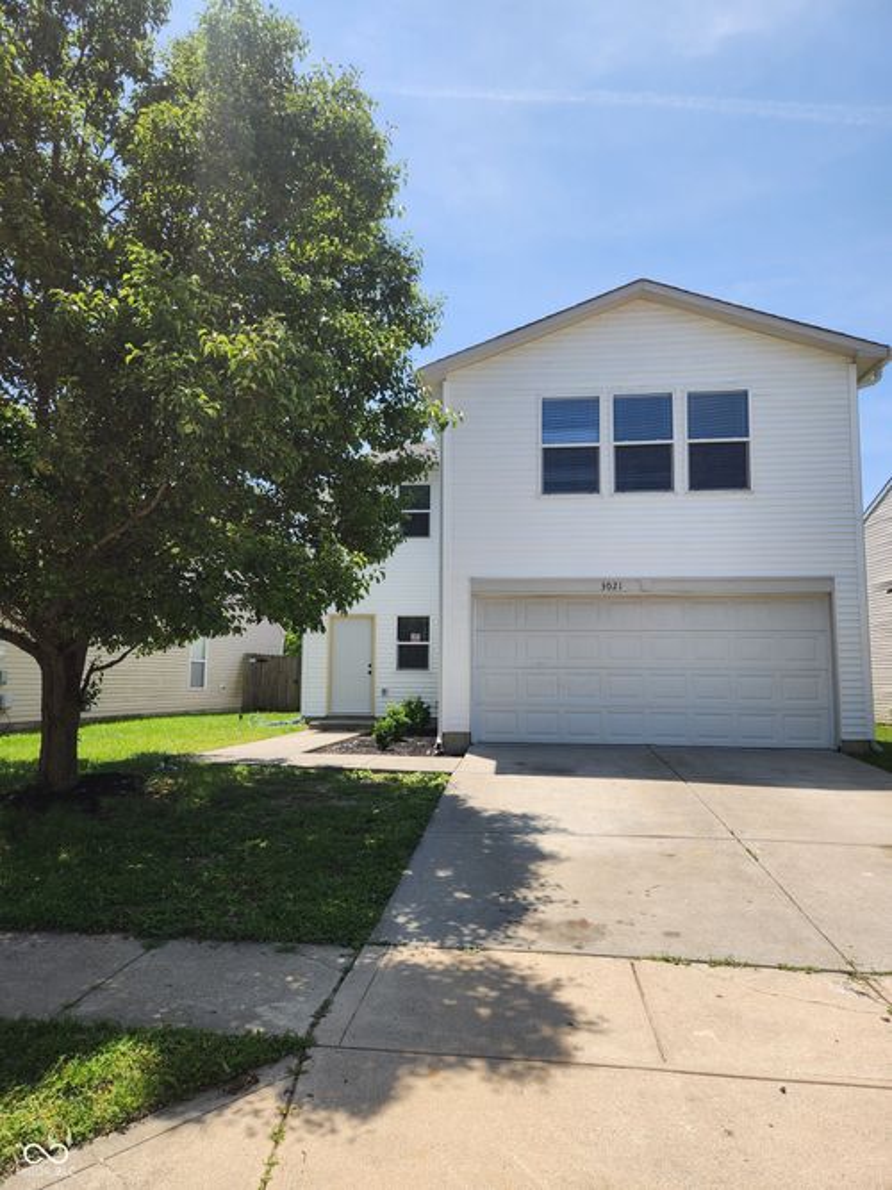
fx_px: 790
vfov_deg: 73.9
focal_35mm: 23
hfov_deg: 58.9
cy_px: 595
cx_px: 446
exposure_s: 1/1321
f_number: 1.8
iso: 20
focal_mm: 5.4
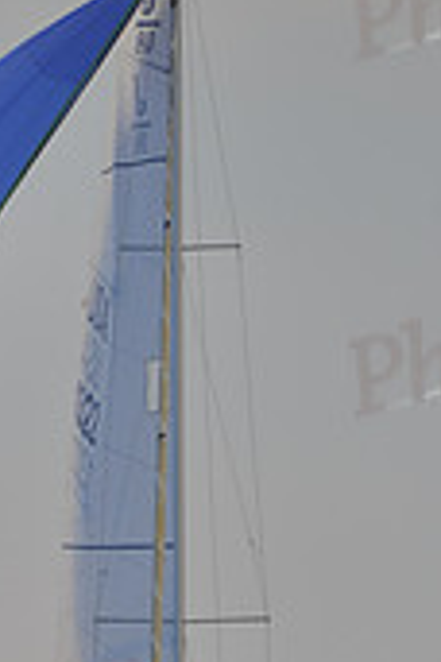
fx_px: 22379
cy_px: 573
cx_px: 149
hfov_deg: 1.1
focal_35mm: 1218
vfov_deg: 1.7
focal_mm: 360
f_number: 4
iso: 280
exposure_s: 1/1250
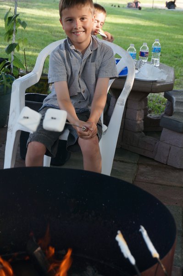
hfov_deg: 20.6
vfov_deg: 30.5
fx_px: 504
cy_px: 138
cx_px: 92
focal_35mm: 66
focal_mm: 44
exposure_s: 1/80
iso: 160
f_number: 5.6
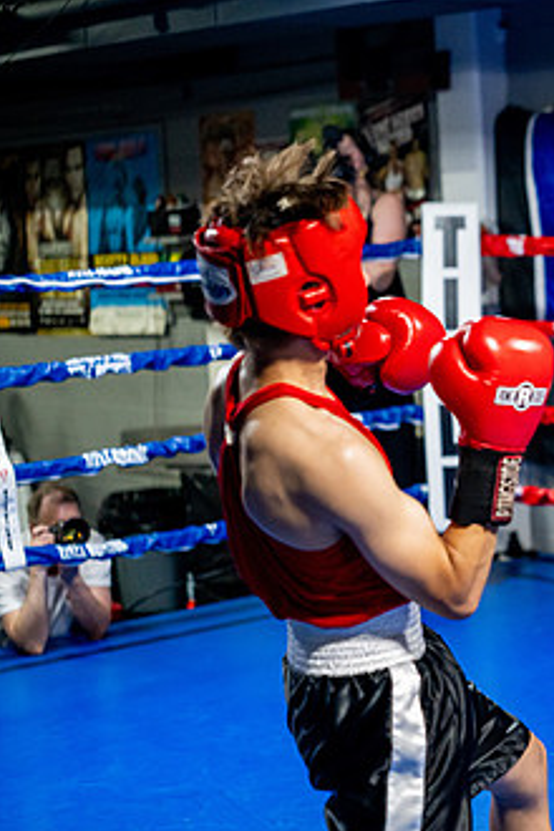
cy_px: 419
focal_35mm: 88
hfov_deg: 14.8
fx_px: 2031
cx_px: 728
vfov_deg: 23.1
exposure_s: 1/1000
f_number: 2
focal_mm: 50
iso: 4000
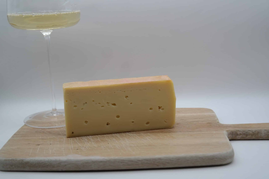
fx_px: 396
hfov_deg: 37.5
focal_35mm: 53
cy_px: 90
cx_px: 134
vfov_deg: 25.5
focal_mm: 35
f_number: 4.5
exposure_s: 1/100
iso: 200
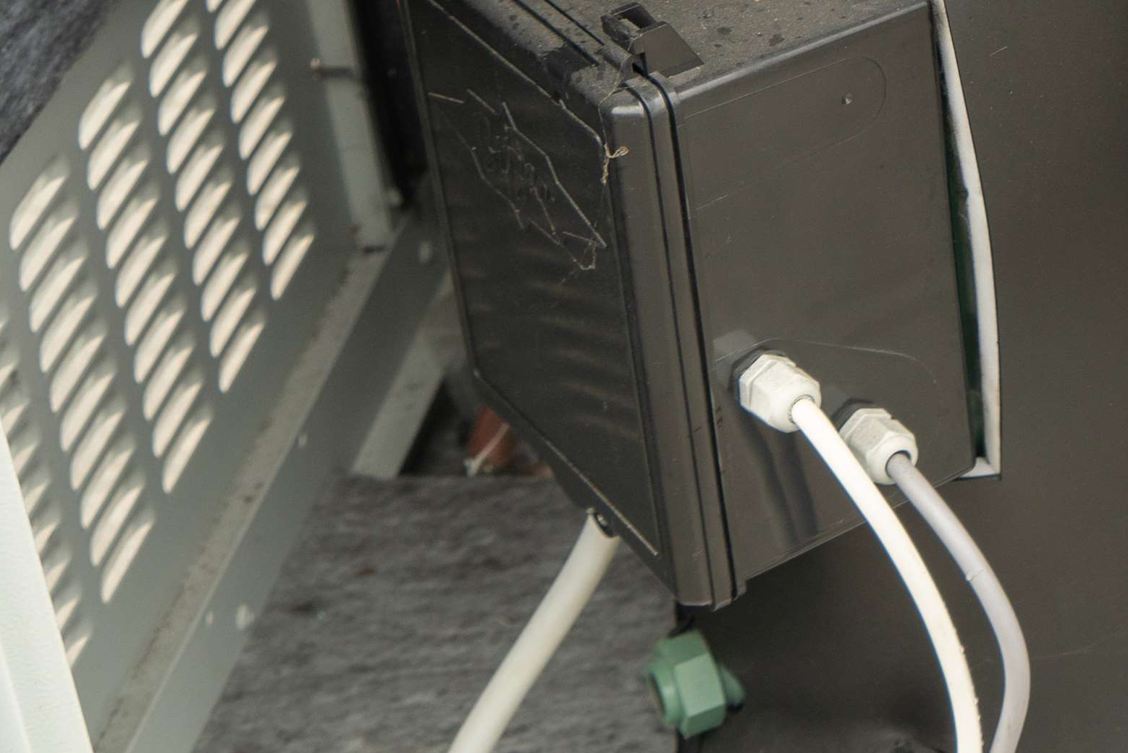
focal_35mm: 102
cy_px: -24
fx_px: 3196
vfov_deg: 13.2
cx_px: 1463
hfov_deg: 18.6
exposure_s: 1/60
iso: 250
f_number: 6.3
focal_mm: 39
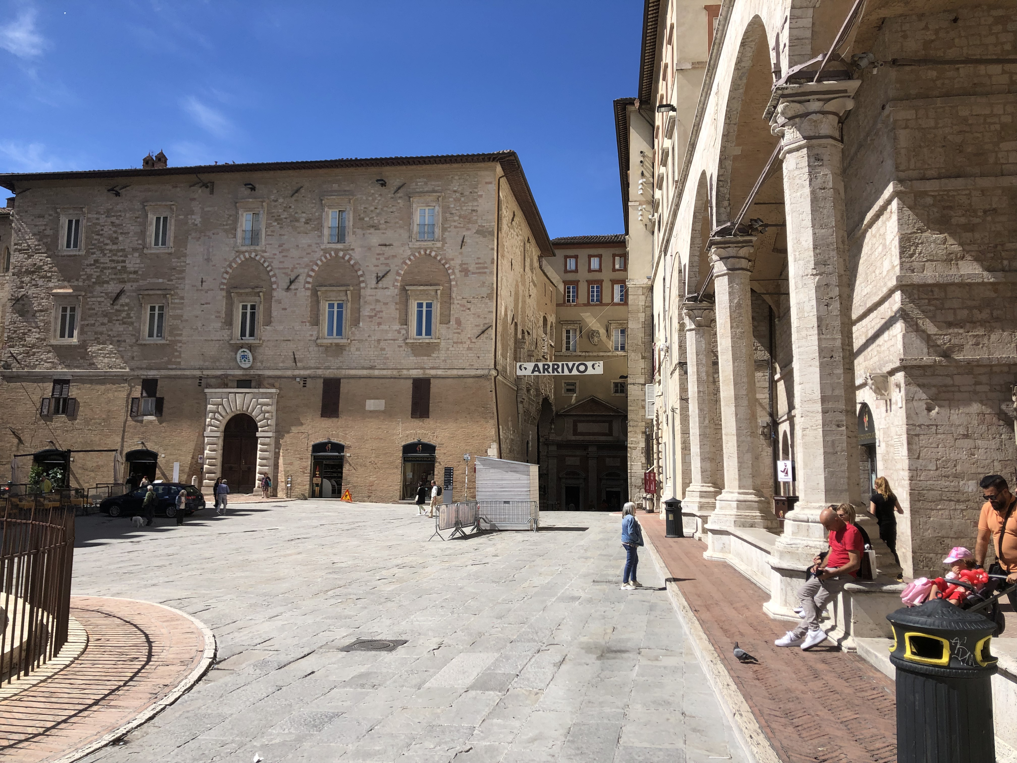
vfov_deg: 49.7
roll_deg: +0.6
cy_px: 382
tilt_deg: +6.3
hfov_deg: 63.4
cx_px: 508
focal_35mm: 28
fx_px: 823
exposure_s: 1/2288
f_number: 1.8
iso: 20
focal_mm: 4
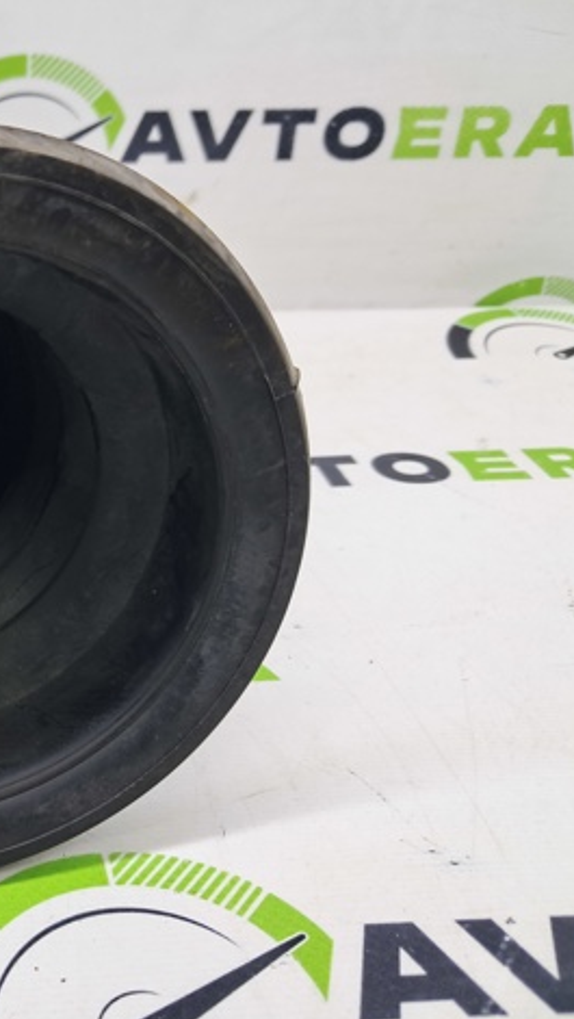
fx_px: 1080
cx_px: -100
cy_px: 515
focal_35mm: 40
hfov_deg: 26.7
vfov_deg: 50.5
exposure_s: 1/60
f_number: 1.8
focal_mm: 4
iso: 50
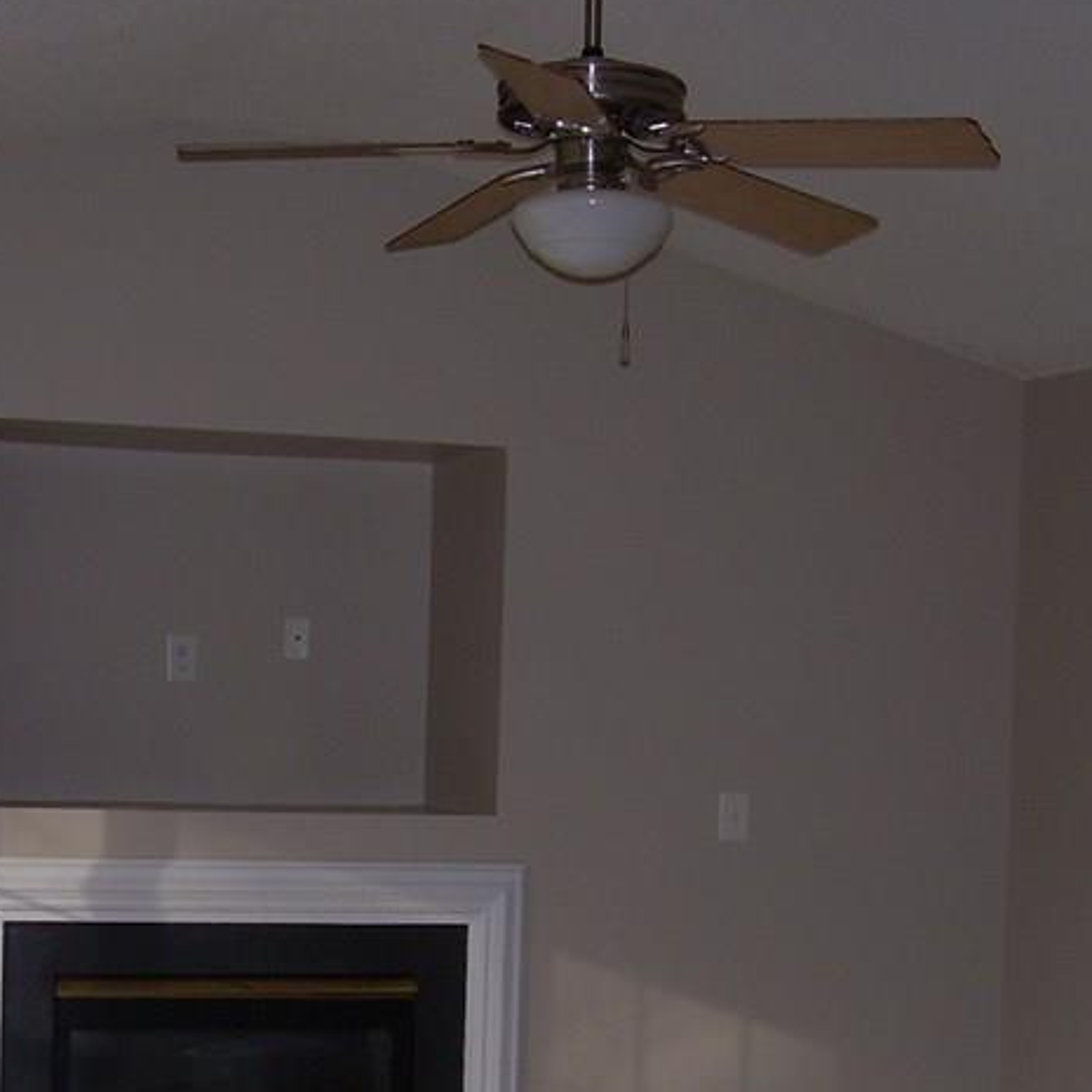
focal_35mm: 74
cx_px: 324
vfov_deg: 23.2
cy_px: 775
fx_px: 2641
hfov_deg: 23.2
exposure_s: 1/60
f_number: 2.8
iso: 59
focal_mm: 6.3
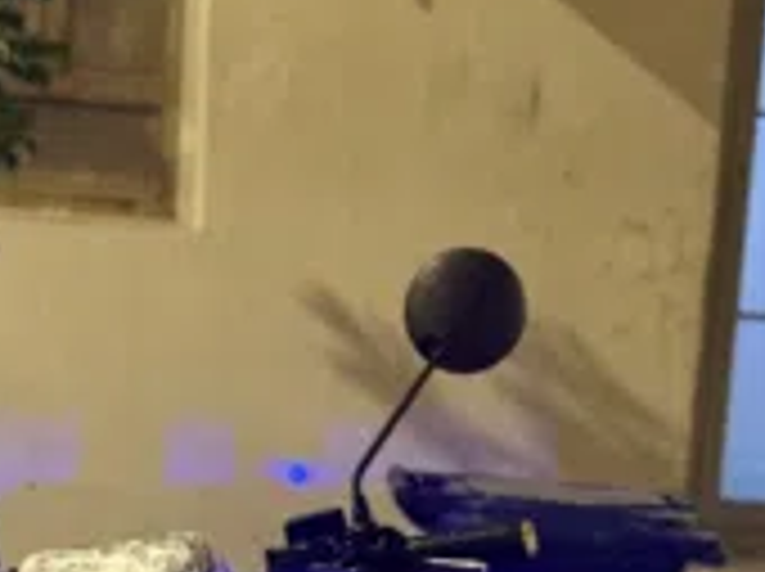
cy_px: 874
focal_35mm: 113
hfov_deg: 17.4
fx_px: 2494
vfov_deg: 12.4
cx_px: 261
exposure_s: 1/25
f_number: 1.78
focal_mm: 6.76
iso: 500
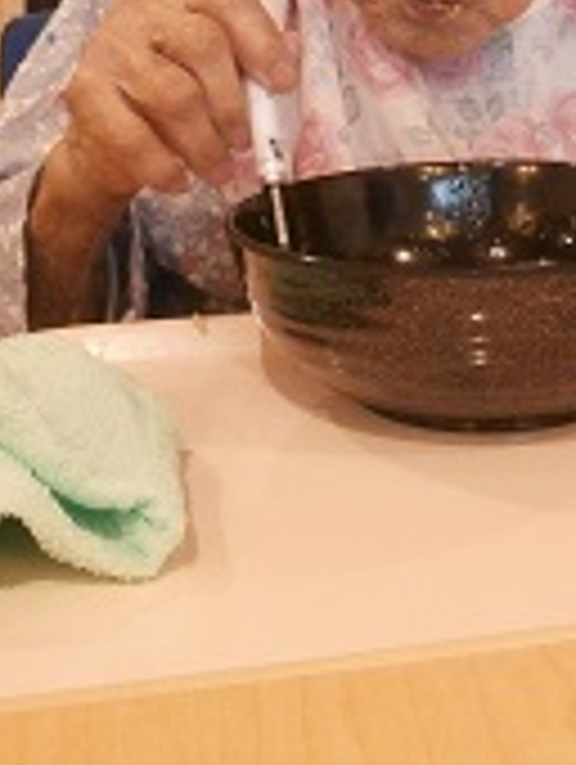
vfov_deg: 28.5
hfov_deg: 22.4
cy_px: 54
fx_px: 1439
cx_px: 439
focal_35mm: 65
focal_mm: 4.2
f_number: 3
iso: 400
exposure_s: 1/30
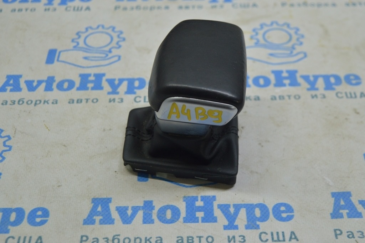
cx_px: 182
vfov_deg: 23.7
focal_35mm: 57
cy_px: 122
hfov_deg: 35.1
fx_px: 577
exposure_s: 1/40
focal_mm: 38
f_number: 5.6
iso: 400
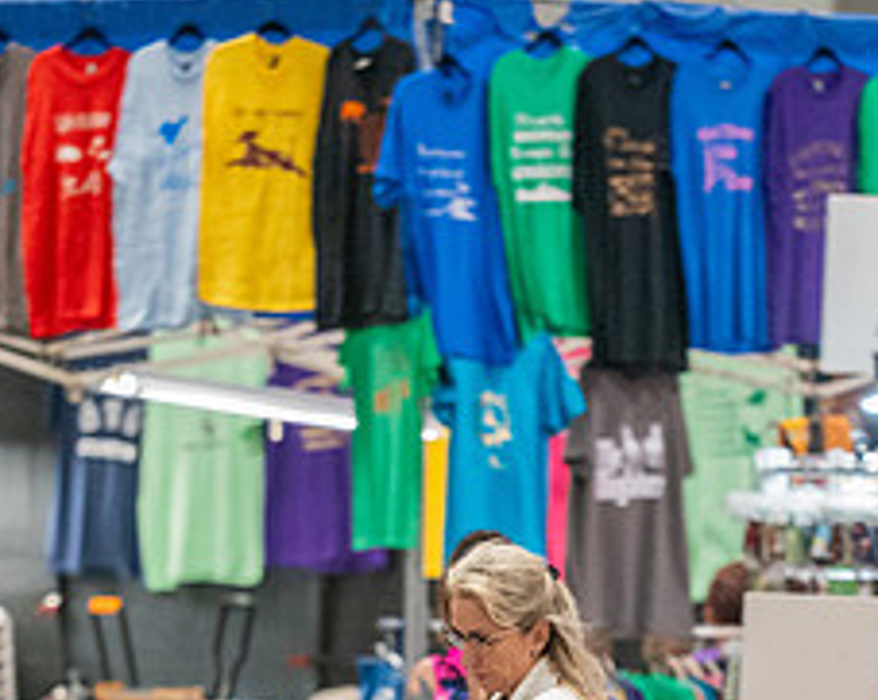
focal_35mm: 582
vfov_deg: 2.7
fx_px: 15104
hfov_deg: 3.3
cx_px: 458
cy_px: 679
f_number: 2.8
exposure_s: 1/250
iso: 5000
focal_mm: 200
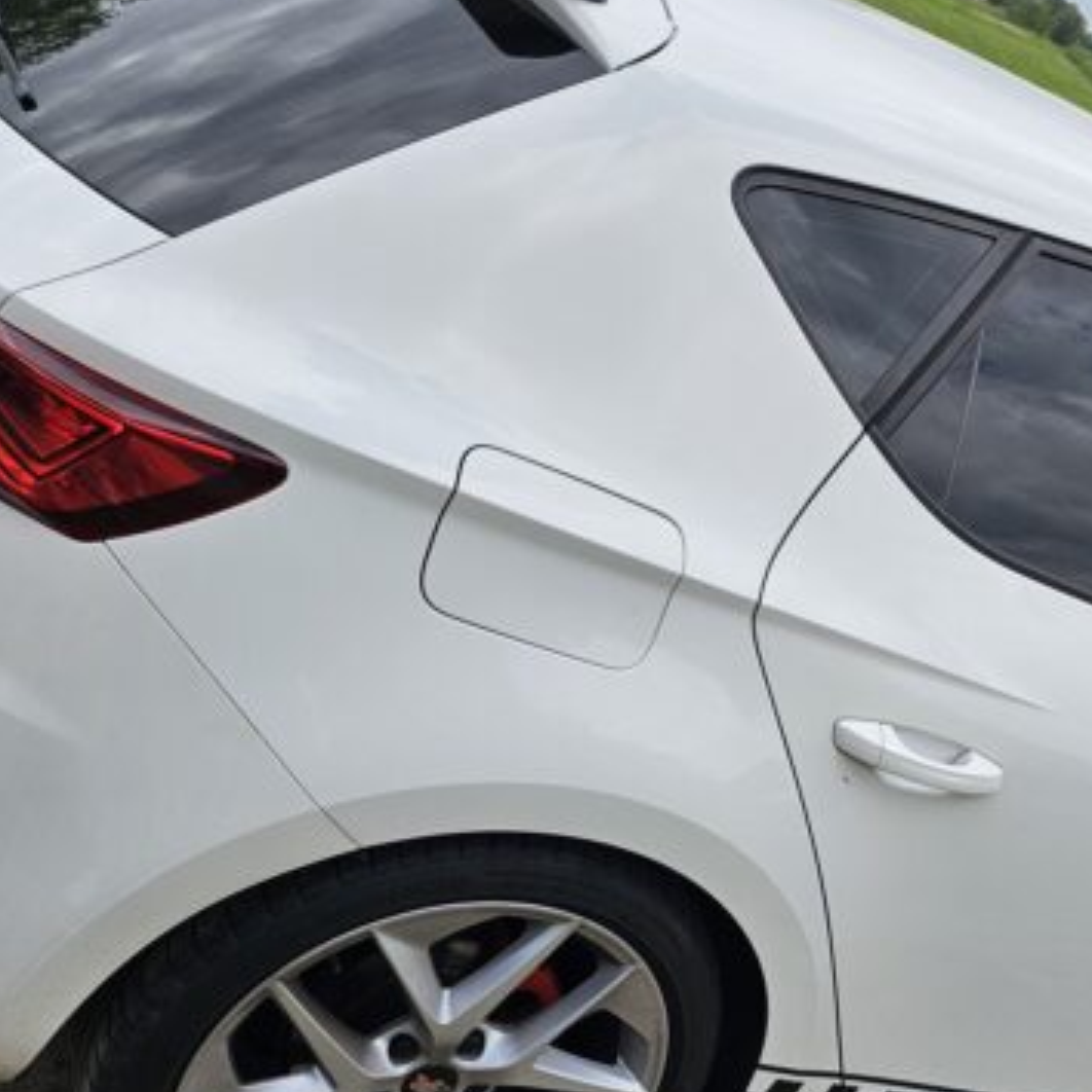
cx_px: 830
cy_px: 679
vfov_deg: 36.6
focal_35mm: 46
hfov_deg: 35.9
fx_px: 1642
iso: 10
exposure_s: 1/553
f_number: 1.7
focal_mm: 6.3
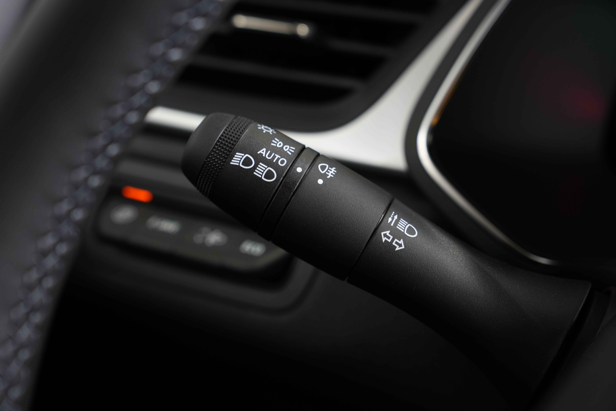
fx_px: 1198
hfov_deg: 28.8
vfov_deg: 19.5
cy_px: 206
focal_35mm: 70
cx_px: 308
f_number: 5.6
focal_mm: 70
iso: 1000
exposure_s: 1/20
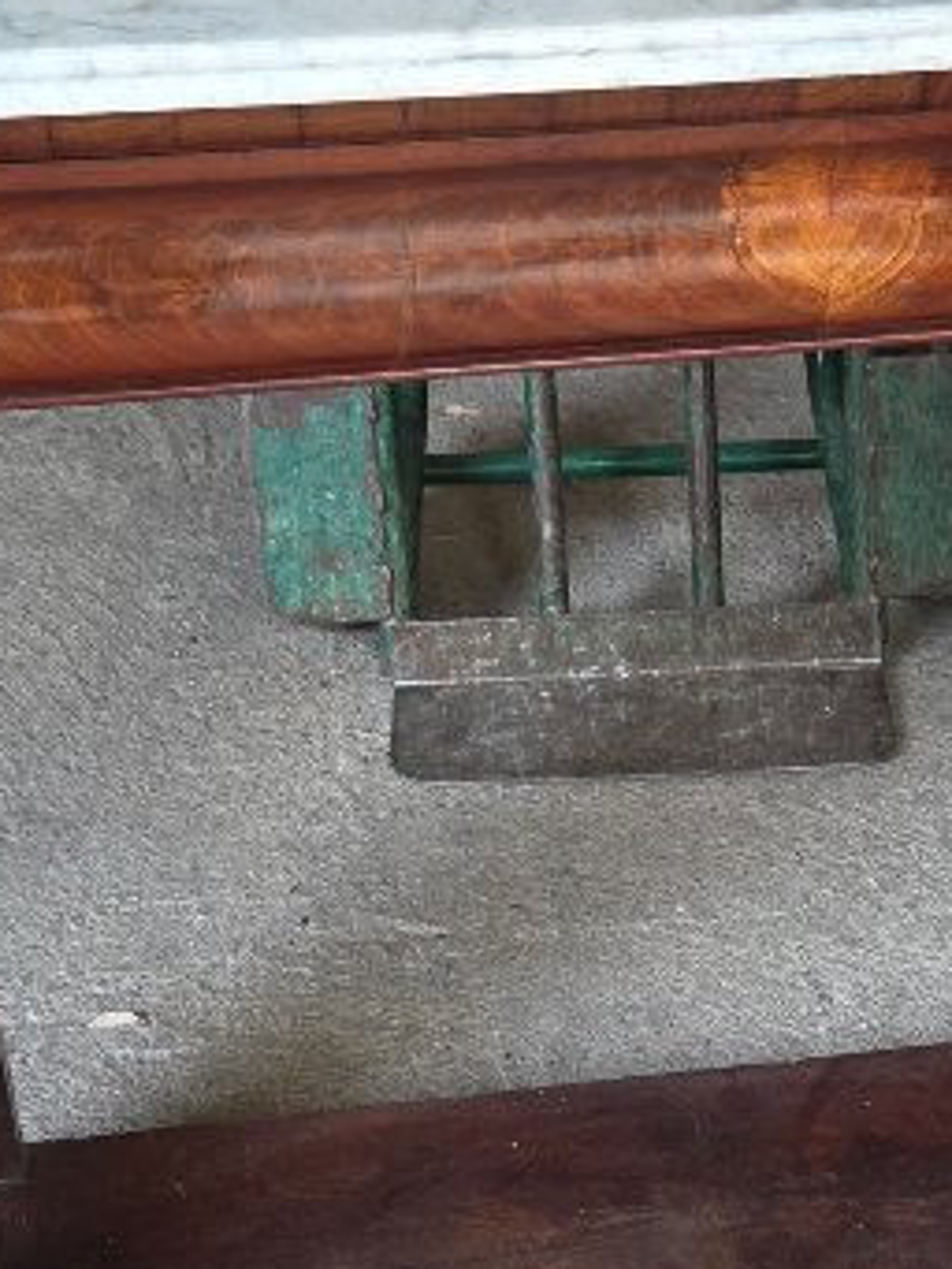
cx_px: 699
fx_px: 2968
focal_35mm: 81
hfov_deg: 18.1
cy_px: 1291
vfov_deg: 23.1
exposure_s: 1/60
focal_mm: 5.4
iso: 50
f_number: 1.8
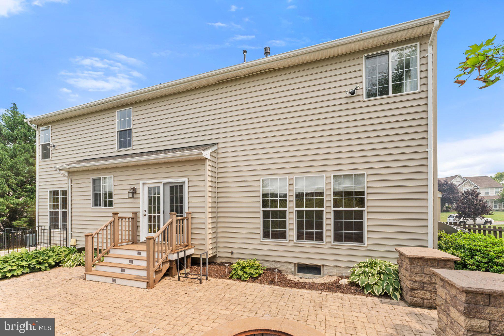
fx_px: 196
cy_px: 168
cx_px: 252
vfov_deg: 81.2
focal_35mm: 14
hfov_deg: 104.3
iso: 320
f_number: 13
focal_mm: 14
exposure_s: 1/250
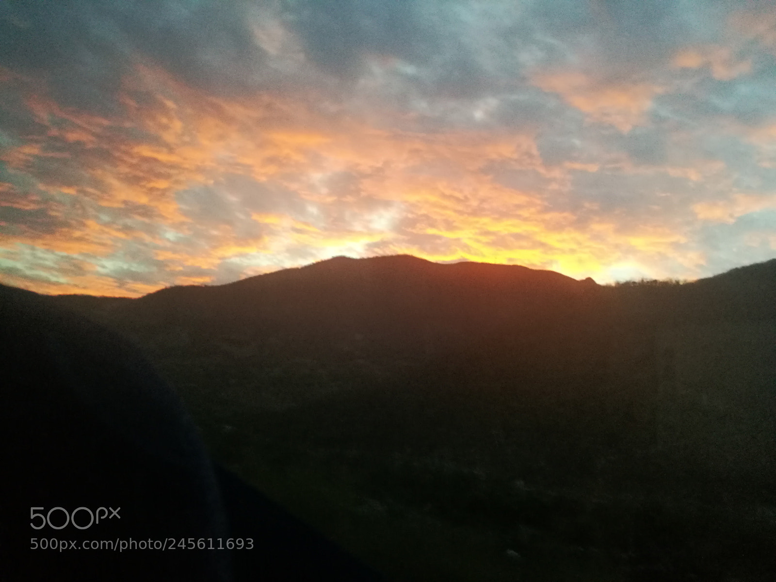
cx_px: 388
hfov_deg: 65.3
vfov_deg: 51.4
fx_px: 605
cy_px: 291
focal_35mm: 27
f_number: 2.2
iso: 400
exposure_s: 1/25
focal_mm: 4.5
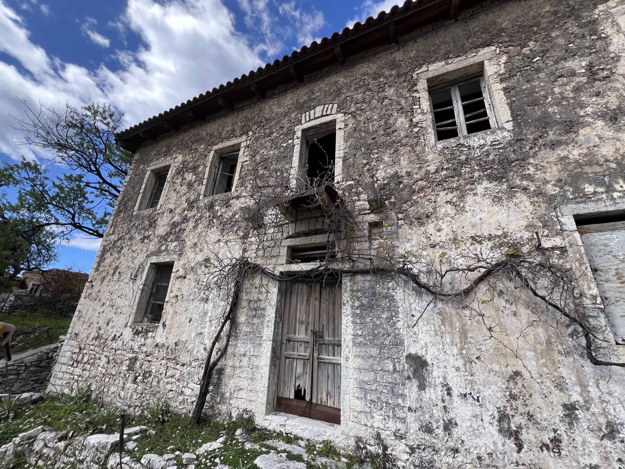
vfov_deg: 89.9
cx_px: 312
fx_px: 235
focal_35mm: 13
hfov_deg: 106.2
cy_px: 234
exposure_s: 1/582
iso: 32
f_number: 1.8
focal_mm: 1.57
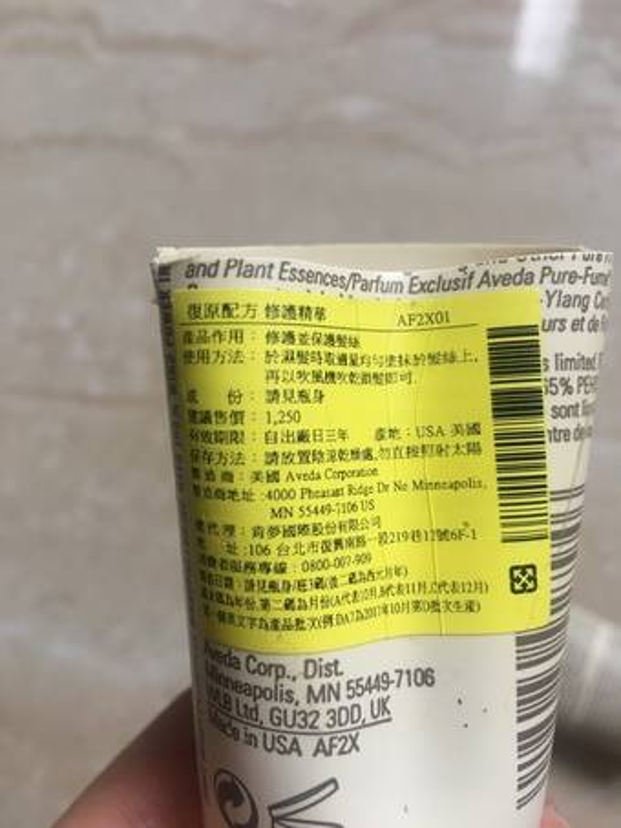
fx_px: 693
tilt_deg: -78.7
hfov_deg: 48.2
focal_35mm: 29
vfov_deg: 61.6
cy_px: 414
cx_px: 310
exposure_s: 1/15
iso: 40
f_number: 2.2
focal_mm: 4.15
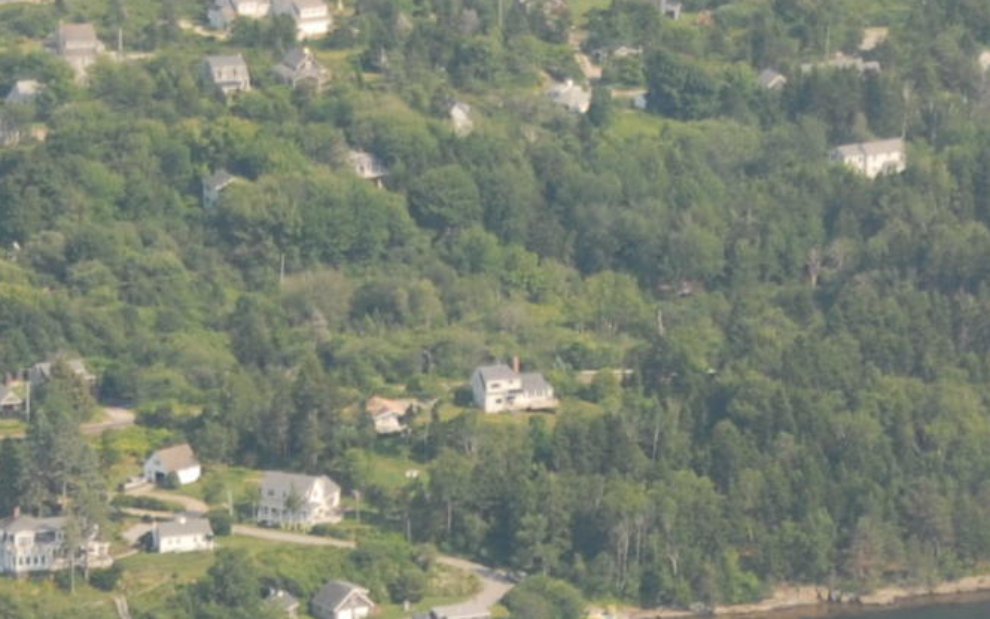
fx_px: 9311
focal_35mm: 345
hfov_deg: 6.1
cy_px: 798
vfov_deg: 3.8
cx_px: 597
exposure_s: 1/250
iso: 100
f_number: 4.8
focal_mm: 50
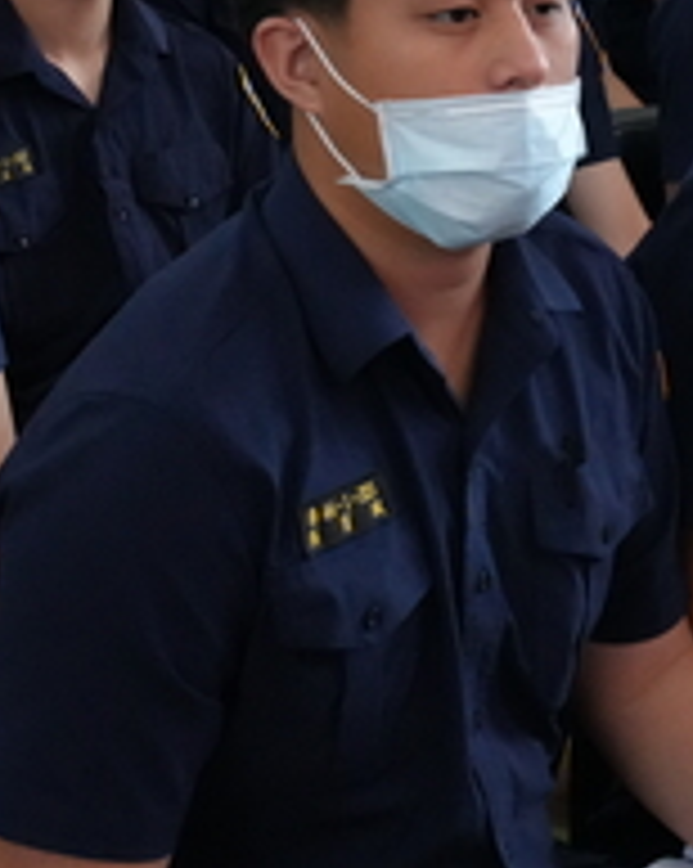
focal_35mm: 109
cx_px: 842
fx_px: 2799
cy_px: -178
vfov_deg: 16.9
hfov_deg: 13.7
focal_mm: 32
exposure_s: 1/160
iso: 6400
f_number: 6.3
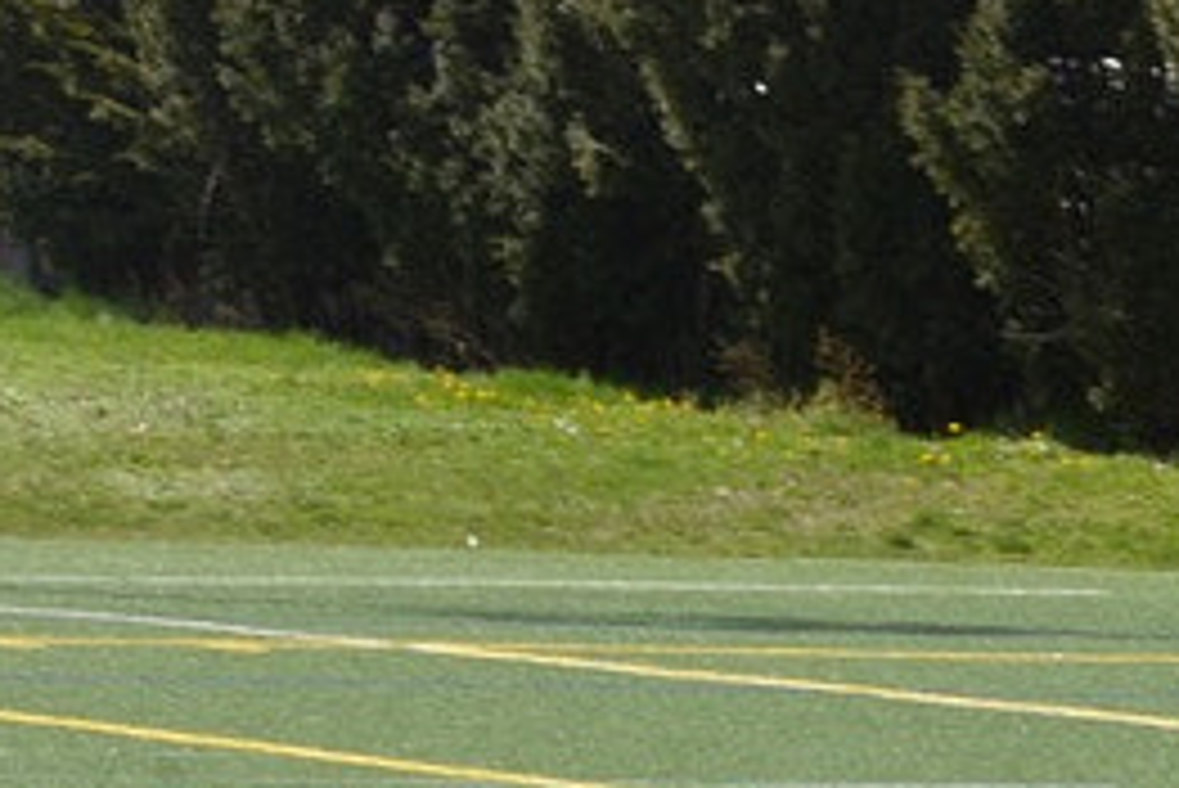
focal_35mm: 427
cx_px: -234
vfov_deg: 3.2
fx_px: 13991
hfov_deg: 4.8
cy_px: 484
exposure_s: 1/60
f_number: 22
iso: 250
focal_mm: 70
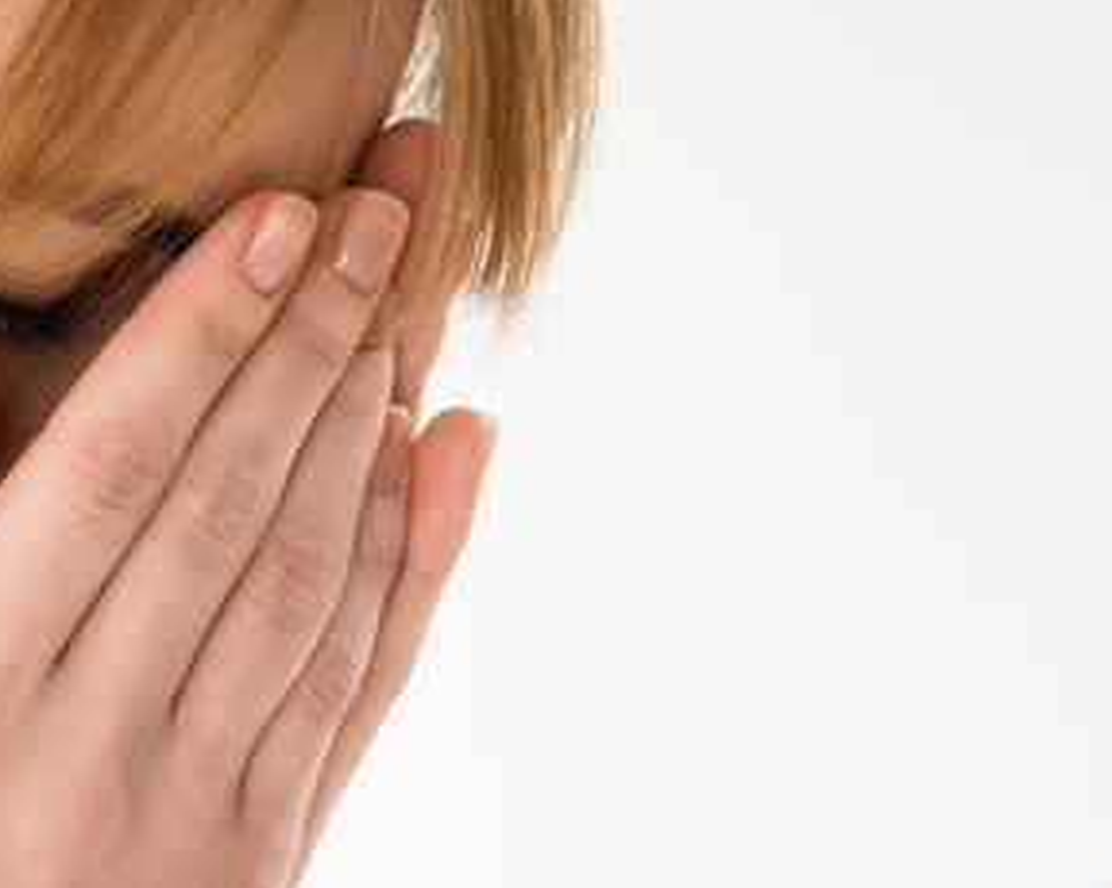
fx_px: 5361
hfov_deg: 11.8
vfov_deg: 9.4
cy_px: 1025
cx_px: 361
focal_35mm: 163
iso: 100
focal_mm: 50
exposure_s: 1/160
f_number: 8
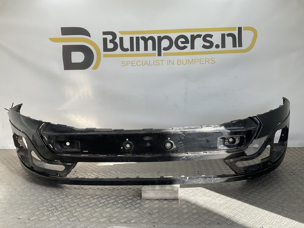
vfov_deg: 48.2
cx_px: 152
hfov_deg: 61.7
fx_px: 255
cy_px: 114
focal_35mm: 29
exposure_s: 1/409
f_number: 1.8
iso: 16
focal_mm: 3
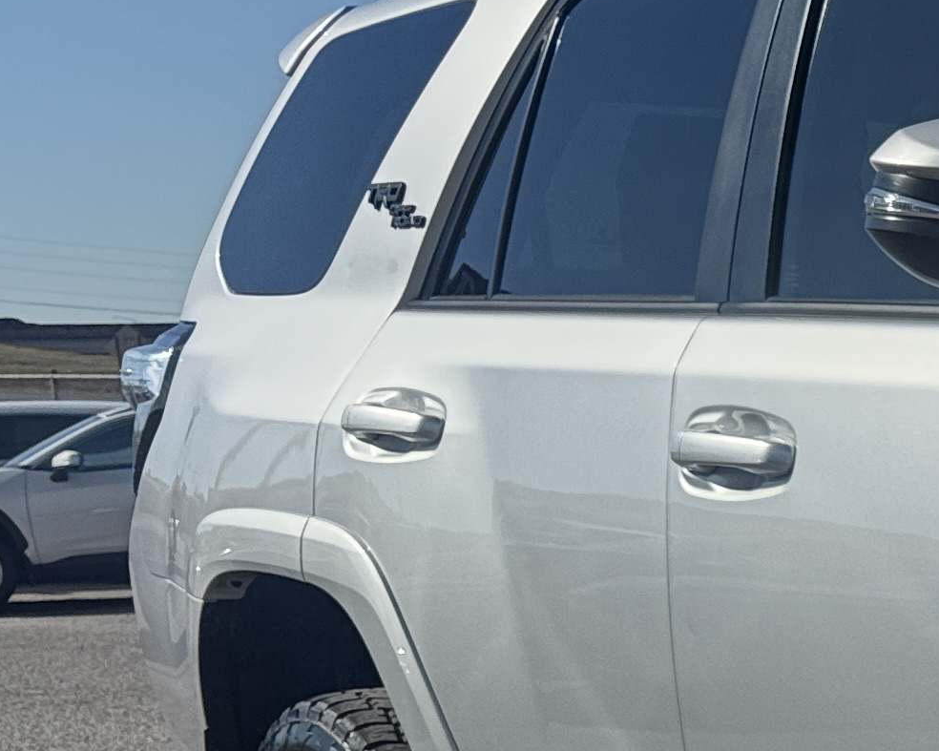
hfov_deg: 15.8
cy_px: 835
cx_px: 1875
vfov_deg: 15.6
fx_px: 2668
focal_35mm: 96
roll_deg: +1.3
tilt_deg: -10.2
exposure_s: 1/7937
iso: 80
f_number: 1.78
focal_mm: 6.76
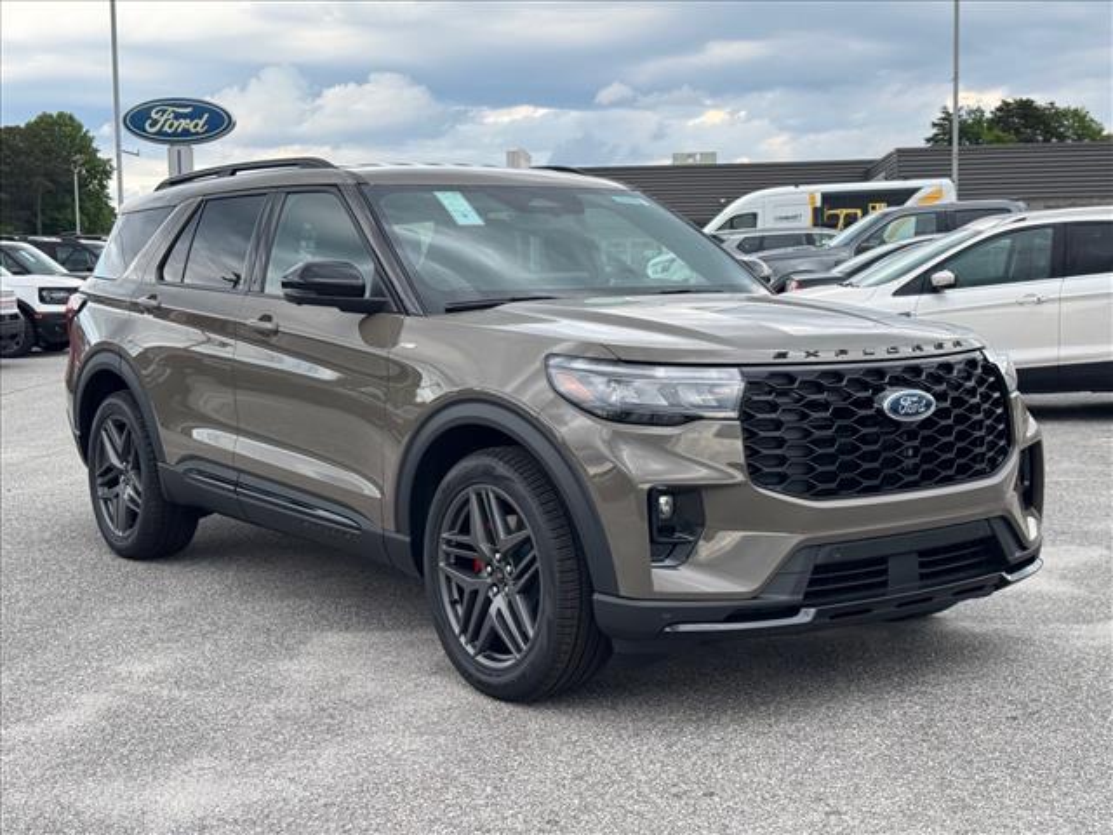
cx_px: 556
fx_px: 1543
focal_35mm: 48
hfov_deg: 39.7
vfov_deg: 30.3
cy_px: 418
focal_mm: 6.76
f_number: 1.78
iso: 64
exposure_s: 1/700
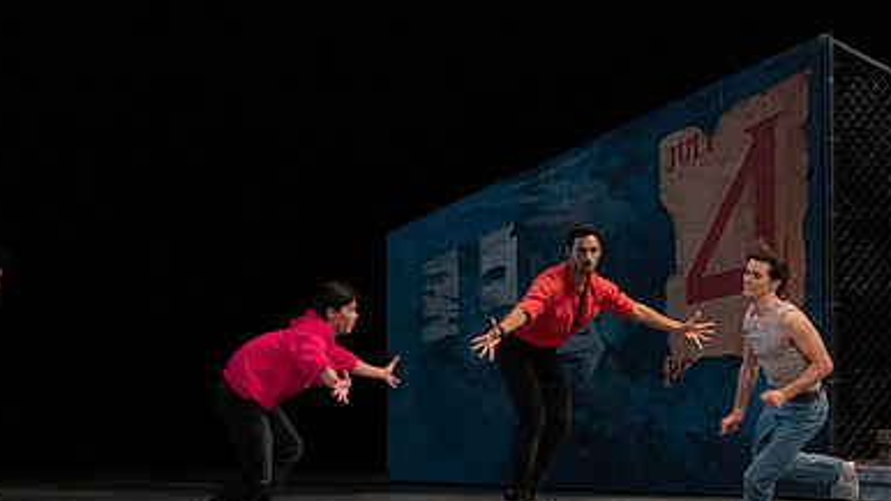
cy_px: 262
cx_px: 653
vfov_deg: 5.3
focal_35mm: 227
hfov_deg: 9.5
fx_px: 5362
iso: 3200
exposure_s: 1/400
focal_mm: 144
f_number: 4.5
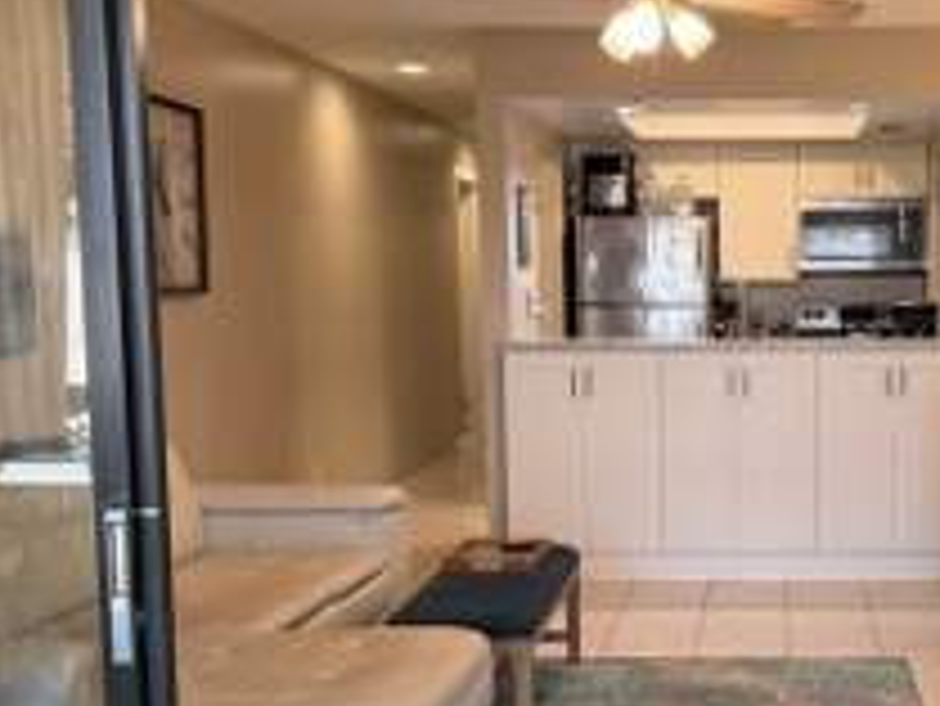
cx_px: 778
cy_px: 450
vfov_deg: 26.5
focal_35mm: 55
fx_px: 1494
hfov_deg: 33.7
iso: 125
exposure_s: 1/60
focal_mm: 6.76
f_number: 1.78
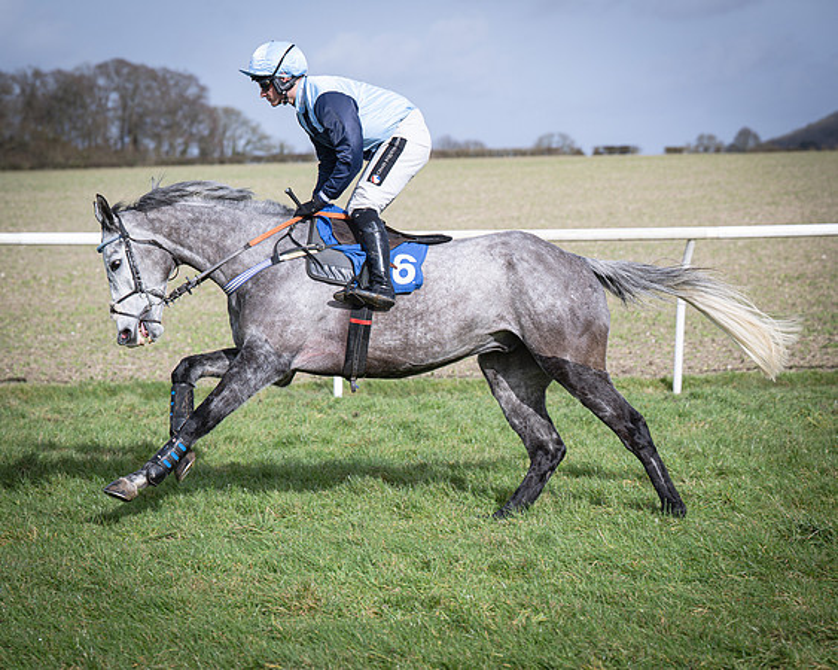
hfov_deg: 15.7
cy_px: 409
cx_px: 342
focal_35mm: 123
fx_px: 3045
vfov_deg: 12.5
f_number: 4
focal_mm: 89
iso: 200
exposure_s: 1/2000
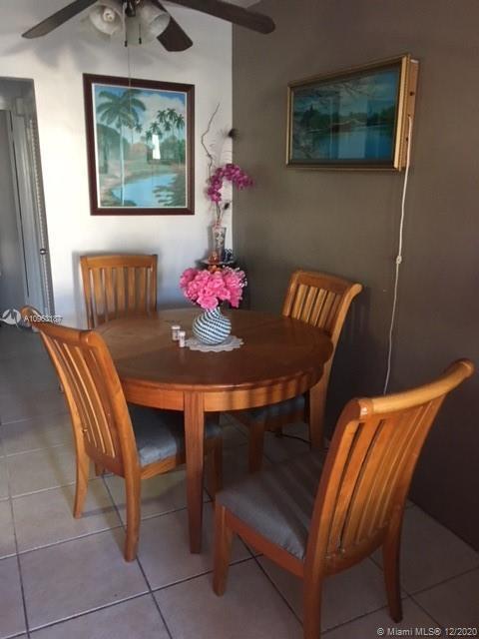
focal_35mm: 29
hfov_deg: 48.2
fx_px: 535
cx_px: 240
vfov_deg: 61.7
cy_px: 320
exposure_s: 1/24
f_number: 2.2
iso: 200
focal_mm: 4.15
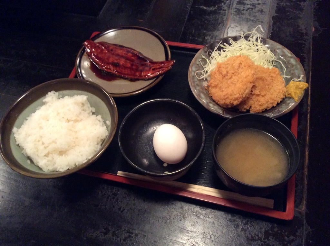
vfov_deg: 44.1
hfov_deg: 56.9
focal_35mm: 32
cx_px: 165
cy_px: 123
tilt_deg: -57.3
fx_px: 305
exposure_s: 1/24
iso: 250
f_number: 2.4
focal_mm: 3.3
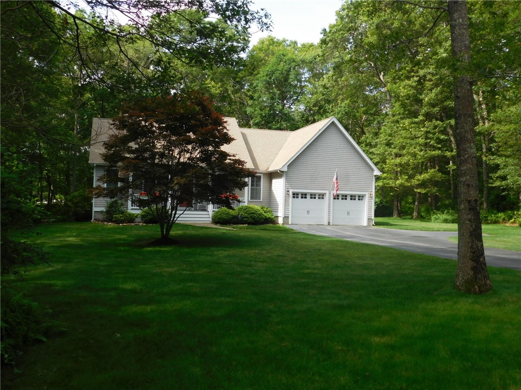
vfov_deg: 39.7
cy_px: 195
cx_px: 260
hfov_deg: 51.4
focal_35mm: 36
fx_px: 542
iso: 125
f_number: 3.5
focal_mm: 6.3
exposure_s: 1/500
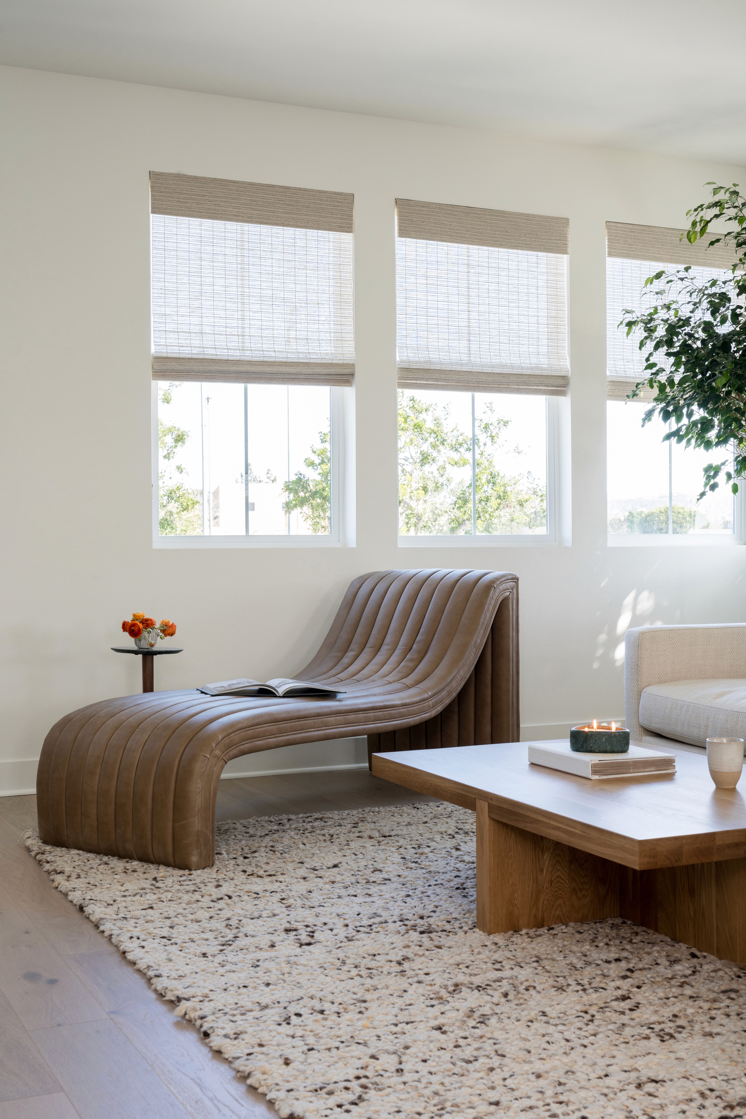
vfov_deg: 45.4
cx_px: 373
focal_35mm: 43
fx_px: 1336
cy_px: 560
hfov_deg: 31.2
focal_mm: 43
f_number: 9
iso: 200
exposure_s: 1/13
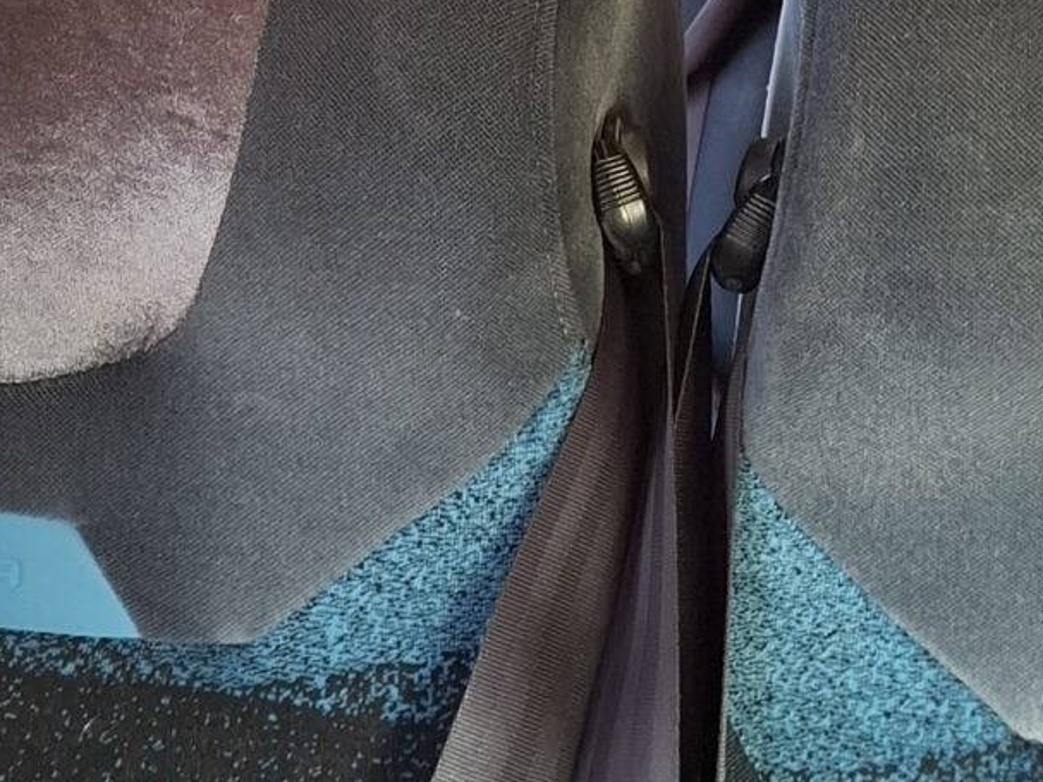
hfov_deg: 20.2
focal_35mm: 97
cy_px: -9
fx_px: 2922
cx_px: 476
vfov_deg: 15.0
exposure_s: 1/33
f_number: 1.8
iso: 320
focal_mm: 5.54
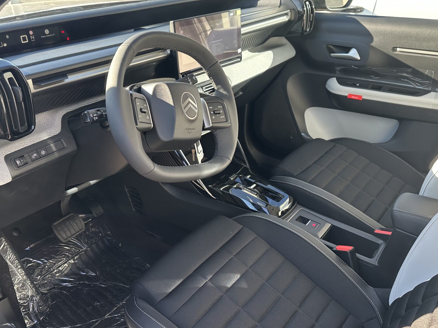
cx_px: 187
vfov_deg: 42.9
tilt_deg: -28.0
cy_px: 158
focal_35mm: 33
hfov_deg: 55.1
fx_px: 417
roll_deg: -0.2
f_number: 1.78
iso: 80
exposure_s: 1/172
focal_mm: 6.86
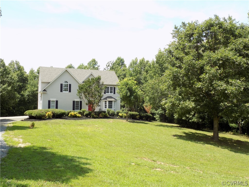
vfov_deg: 41.8
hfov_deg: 54.0
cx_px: 124
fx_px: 245
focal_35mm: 34
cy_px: 94
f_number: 3.4
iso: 80
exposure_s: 1/320
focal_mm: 6.1
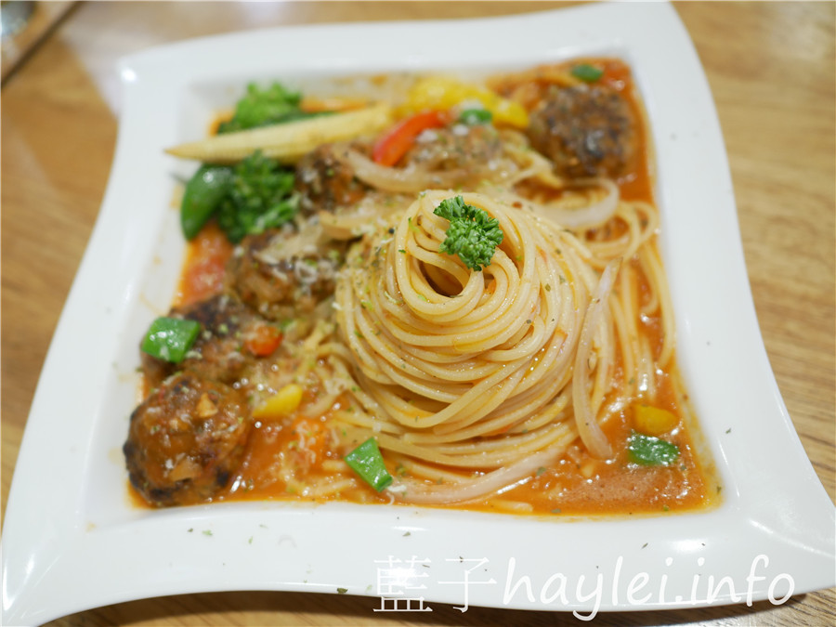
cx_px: 418
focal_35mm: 30
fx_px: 725
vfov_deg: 46.8
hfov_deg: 60.0
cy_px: 314
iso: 400
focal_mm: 15
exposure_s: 1/60
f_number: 1.7
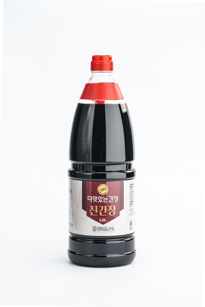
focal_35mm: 111
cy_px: 154
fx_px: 948
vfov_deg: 18.4
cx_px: 102
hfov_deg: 12.3
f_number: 5.6
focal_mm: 111
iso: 100
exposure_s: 1/125
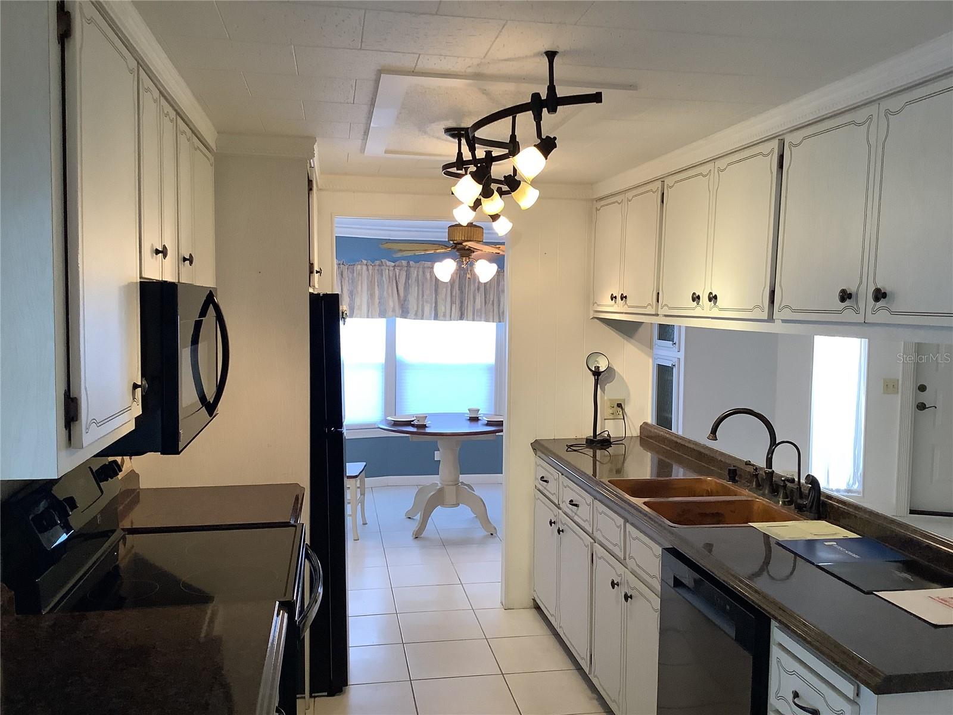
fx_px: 853
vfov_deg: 45.4
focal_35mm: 31
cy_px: 358
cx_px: 476
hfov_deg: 58.4
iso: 160
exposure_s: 1/60
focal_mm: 3.3
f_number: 2.4
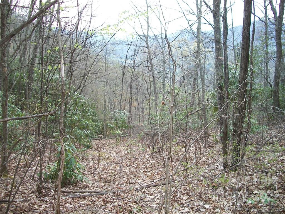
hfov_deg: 56.8
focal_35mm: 32
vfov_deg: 44.2
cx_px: 142
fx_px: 263
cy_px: 107
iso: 80
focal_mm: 5.7
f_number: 2.9
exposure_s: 1/160
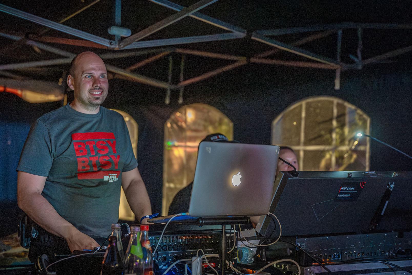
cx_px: 168
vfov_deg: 21.9
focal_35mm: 62
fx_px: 710
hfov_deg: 32.3
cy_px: 135
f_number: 2.2
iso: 25600
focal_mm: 52
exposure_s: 1/160
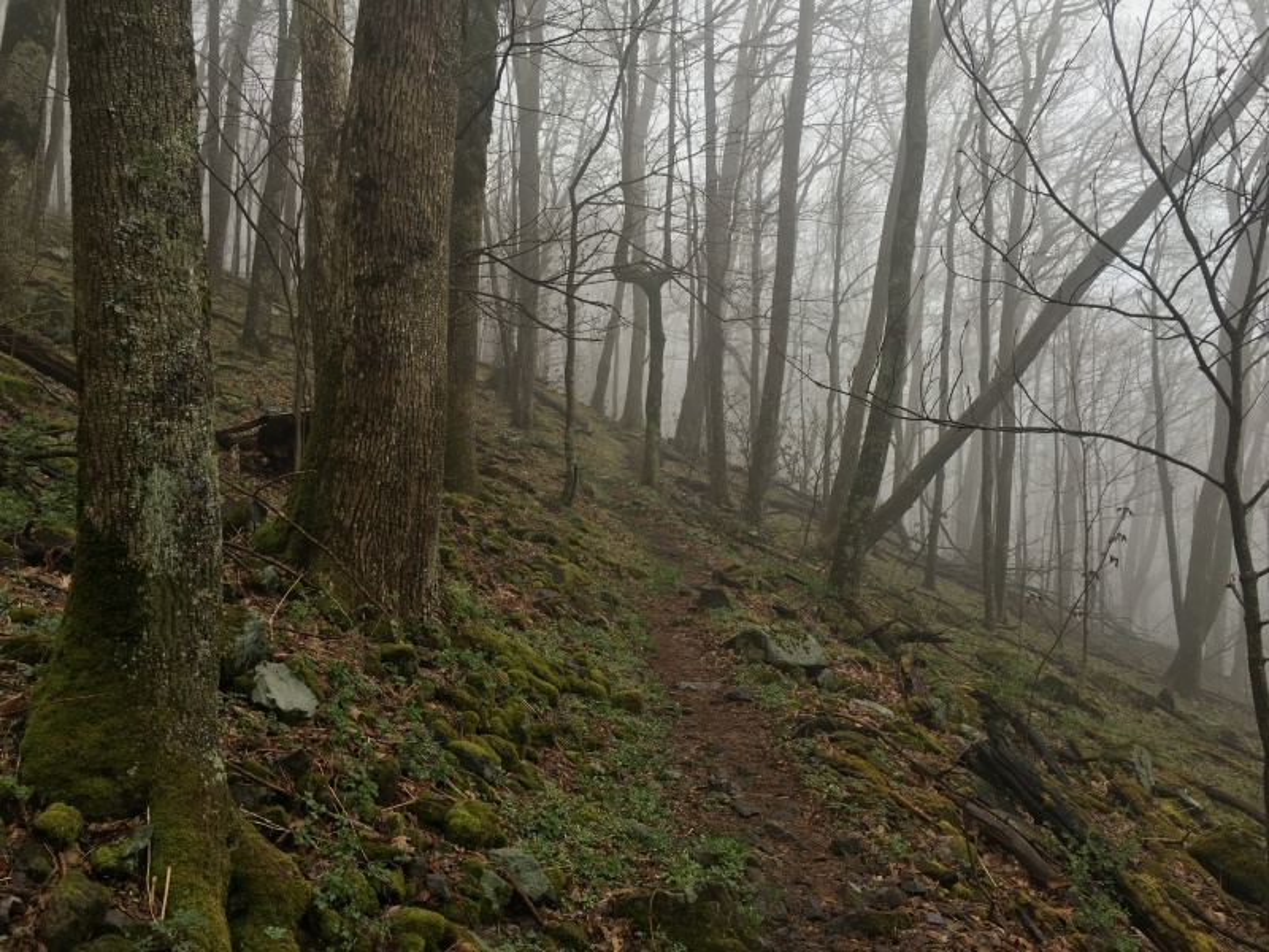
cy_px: 476
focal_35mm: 29
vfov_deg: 48.2
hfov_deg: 61.7
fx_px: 1063
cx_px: 634
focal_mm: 4.15
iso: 25
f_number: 2.2
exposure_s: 1/136
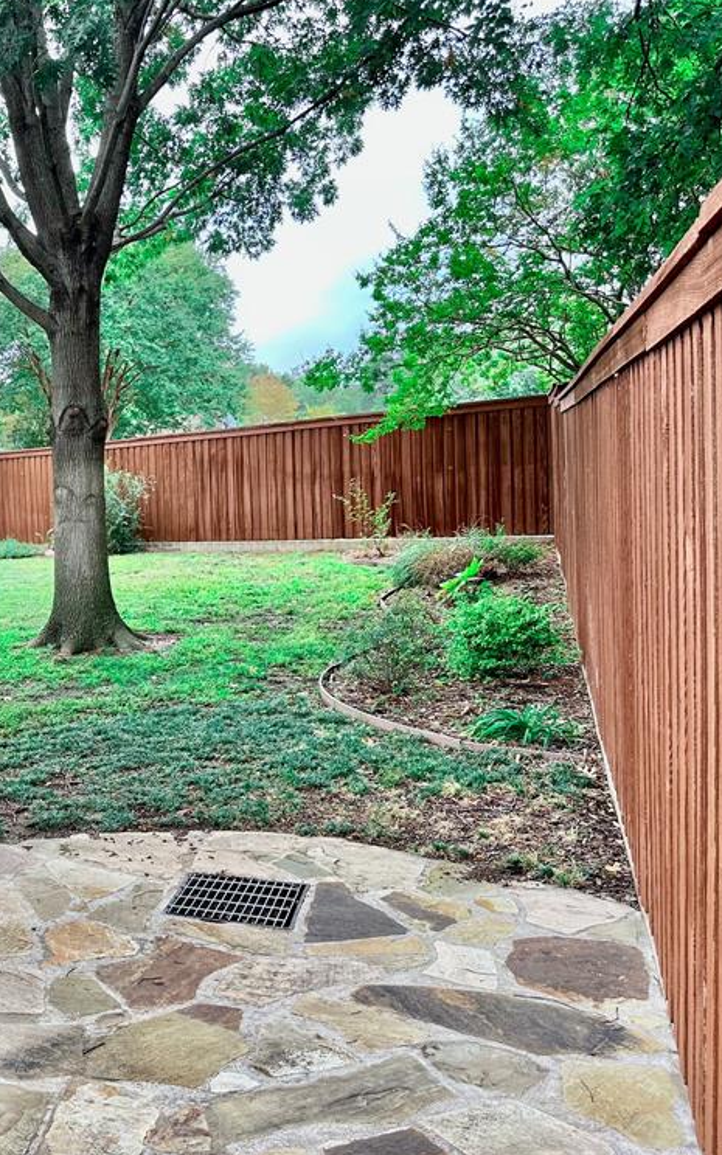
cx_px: -30
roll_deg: +3.1
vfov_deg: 55.3
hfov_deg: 32.8
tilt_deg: -4.9
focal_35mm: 35
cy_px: 588
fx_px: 1102
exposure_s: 1/249
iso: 80
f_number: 1.78
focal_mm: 6.86
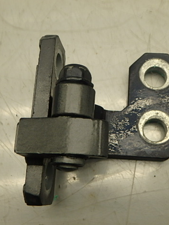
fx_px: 299
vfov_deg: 41.2
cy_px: 113
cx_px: 102
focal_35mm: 46
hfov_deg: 31.4
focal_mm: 6
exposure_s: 1/50
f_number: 4.9
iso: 200
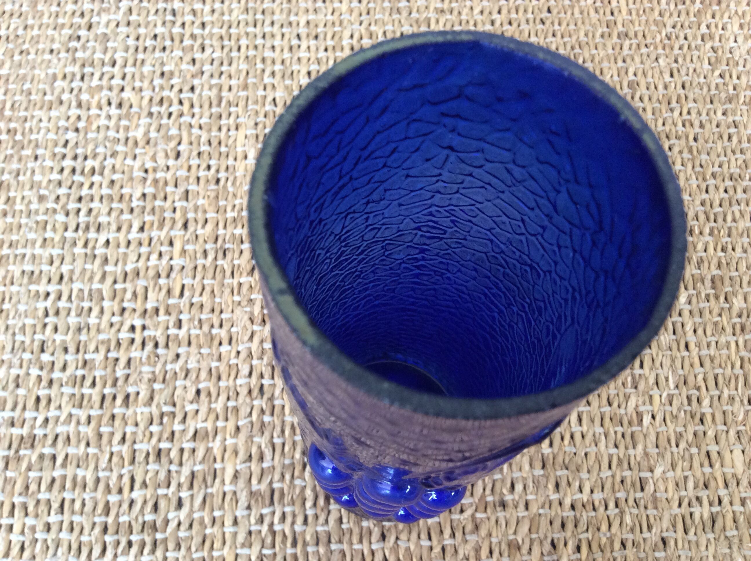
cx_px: 376
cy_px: 280
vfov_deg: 44.1
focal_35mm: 32
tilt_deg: -68.9
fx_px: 693
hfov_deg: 56.9
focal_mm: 3.3
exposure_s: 1/24
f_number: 2.4
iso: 100
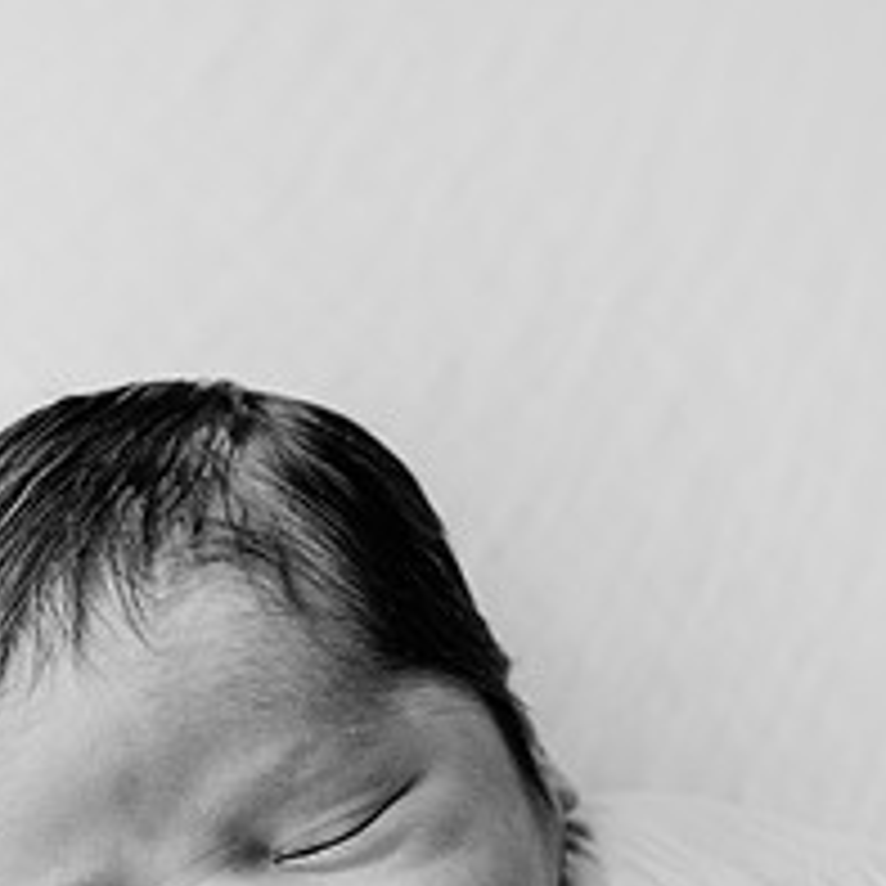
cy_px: 843
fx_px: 1737
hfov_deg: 28.5
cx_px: 337
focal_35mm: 60
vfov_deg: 27.3
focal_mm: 24
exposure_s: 1/160
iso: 125
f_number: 2.8
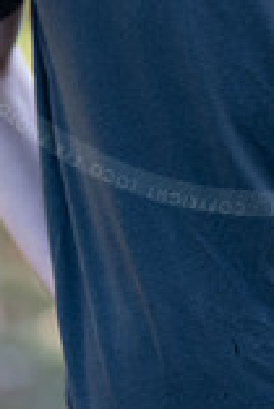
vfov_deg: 5.6
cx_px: 240
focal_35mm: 364
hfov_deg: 3.8
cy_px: -122
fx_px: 4146
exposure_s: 1/640
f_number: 1.2
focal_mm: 85
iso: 200
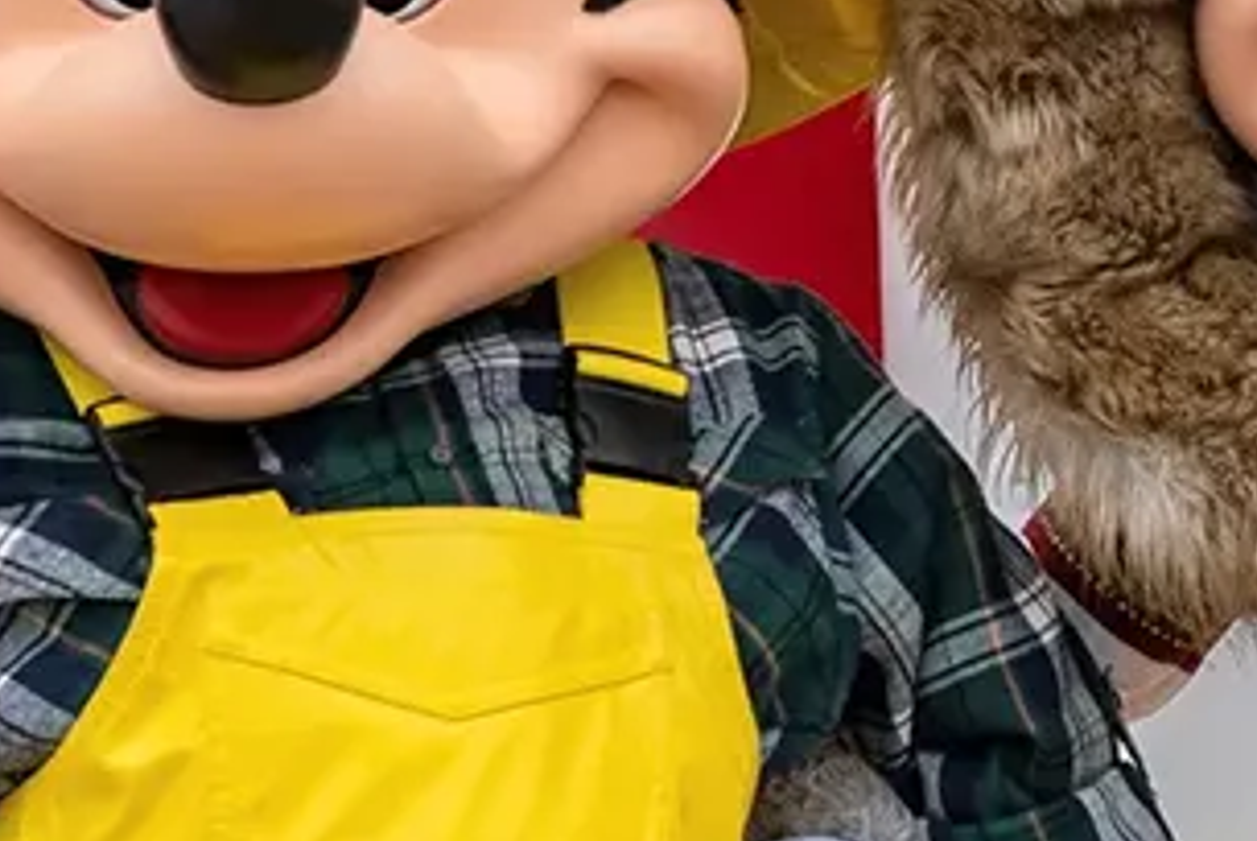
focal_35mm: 88
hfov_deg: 22.8
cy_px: -4
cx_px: 969
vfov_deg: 15.3
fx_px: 3076
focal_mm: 14
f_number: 4
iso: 400
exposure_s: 1/640
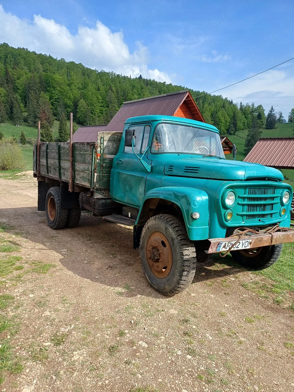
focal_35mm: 25
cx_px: 147
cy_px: 196
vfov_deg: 69.4
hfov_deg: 54.9
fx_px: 283
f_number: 1.8
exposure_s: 1/769
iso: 50
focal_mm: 4.65
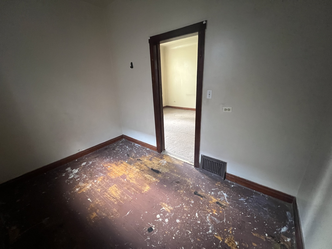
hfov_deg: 106.2
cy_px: 124
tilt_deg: -18.5
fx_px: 125
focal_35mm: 13
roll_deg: +3.0
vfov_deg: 89.9
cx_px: 166
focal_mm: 1.57
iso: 800
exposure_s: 1/60
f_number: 1.8
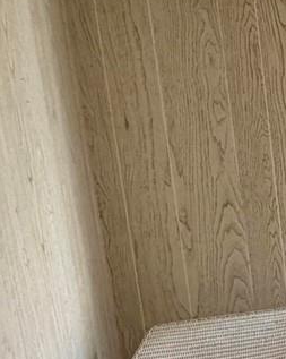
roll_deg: -0.5
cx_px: 704
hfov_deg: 14.2
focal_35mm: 69
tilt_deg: -10.8
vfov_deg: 27.5
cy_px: 194
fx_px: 731
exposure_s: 1/60
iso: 200
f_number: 2.2
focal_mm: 2.22
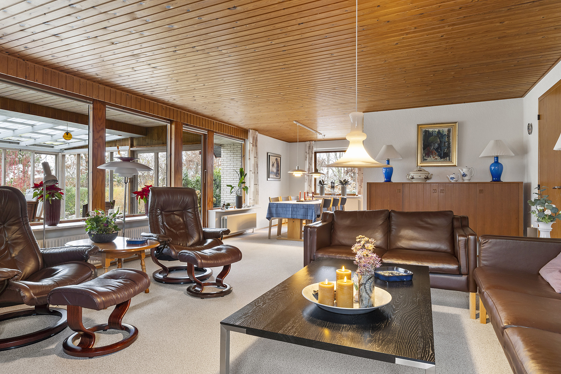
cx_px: 275
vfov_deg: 55.5
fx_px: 355
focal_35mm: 23
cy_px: 191
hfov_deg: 76.6
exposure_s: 4
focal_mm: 14.5
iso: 200
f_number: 7.1
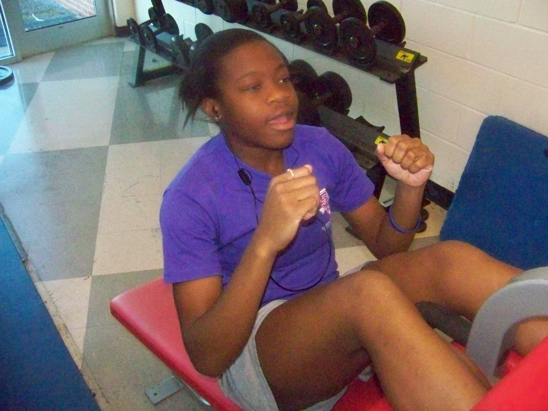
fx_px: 570
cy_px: 206
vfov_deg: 39.7
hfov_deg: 51.4
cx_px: 274
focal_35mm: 36
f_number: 2.8
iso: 1600
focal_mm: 5.85
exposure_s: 1/500
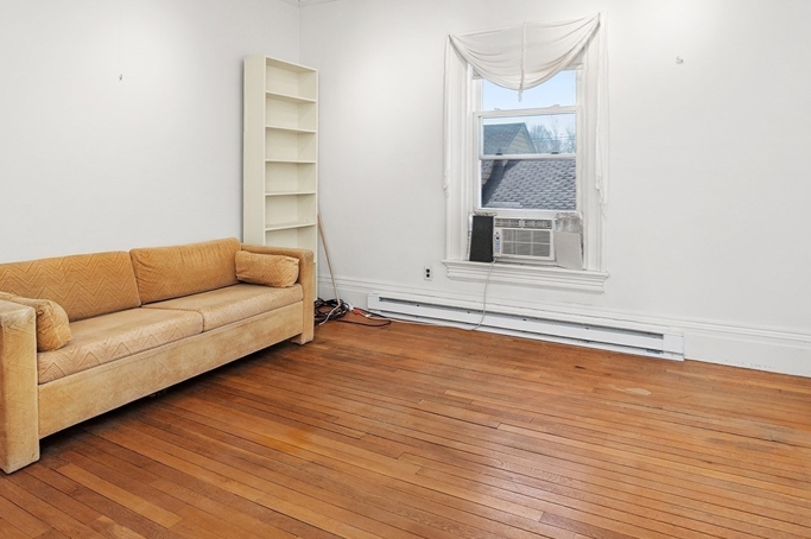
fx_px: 473
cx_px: 471
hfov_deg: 80.6
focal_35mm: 21
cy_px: 180
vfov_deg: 58.1
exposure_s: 1/160
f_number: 5.6
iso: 400
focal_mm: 14
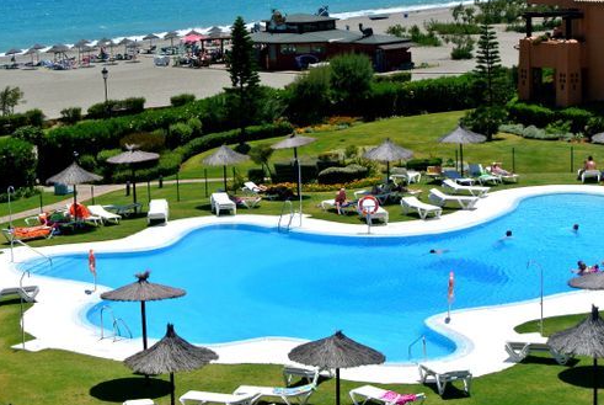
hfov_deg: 20.6
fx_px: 1663
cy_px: 169
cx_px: 285
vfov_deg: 13.9
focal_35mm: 99
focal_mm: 30
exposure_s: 1/640
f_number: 6.3
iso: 100
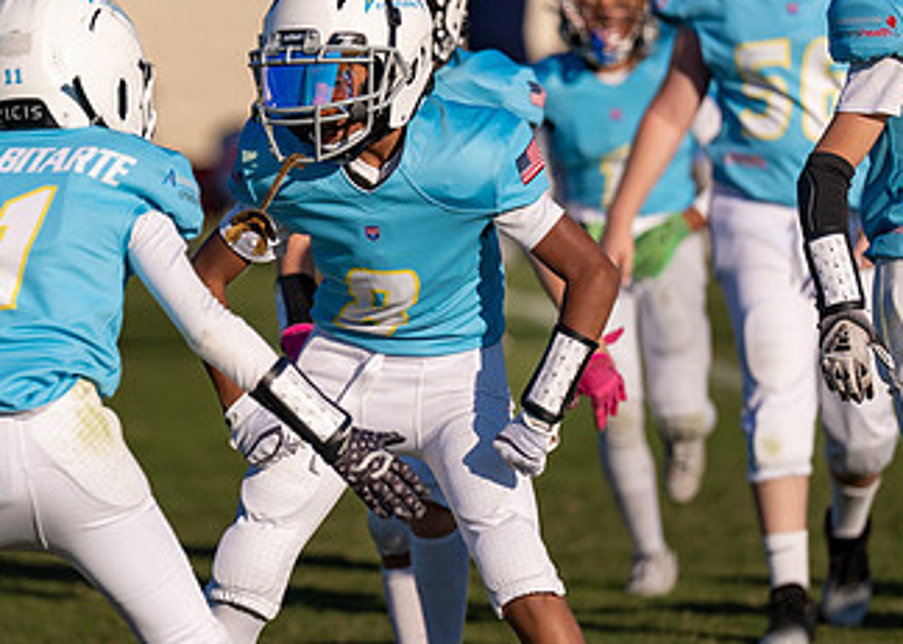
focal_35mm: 426
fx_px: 10918
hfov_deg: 4.7
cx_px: 217
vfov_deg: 3.4
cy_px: 328
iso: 100
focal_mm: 200
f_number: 2.8
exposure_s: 1/2500
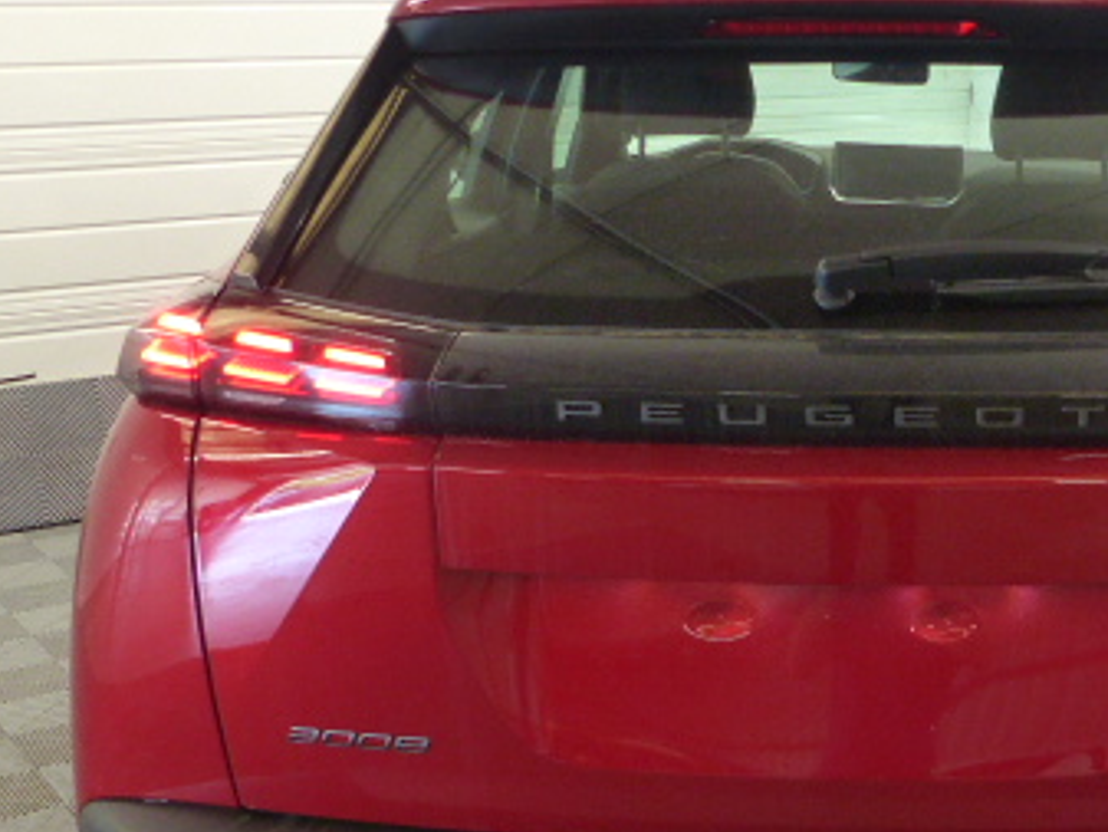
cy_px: 444
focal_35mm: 55
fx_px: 1761
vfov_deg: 26.6
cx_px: 852
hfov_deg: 34.1
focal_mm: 5.1
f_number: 2.8
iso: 400
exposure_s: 1/30
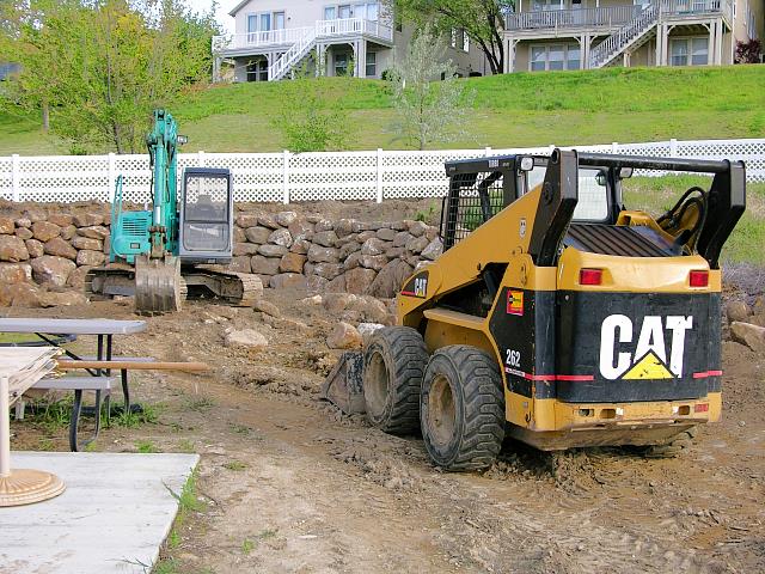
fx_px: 1105
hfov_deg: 38.2
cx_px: 382
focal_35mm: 50
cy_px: 287
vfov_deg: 29.1
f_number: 4.3
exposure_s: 1/79.4
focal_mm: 12.7
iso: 50
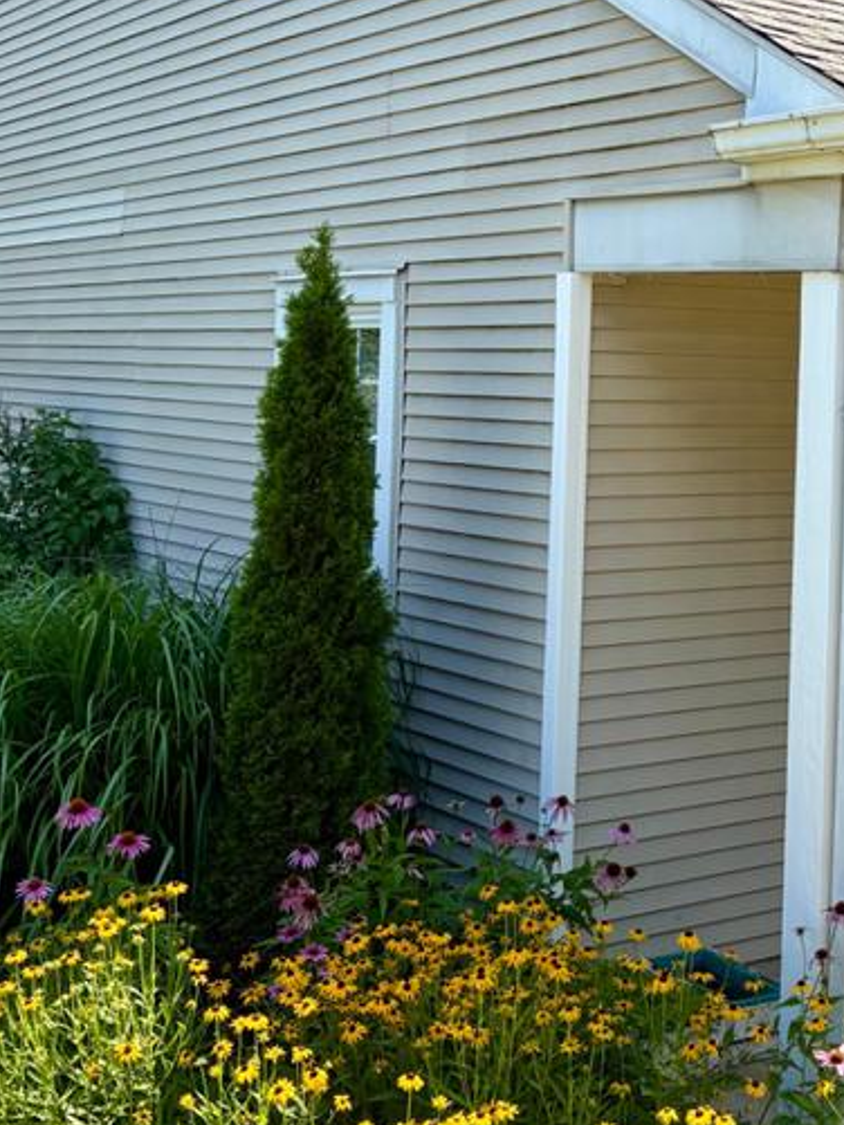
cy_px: 353
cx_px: 727
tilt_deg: +1.4
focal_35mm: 56
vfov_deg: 34.0
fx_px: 1820
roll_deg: -1.4
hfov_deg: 25.5
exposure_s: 1/1517
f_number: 1.6
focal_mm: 5.96
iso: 64
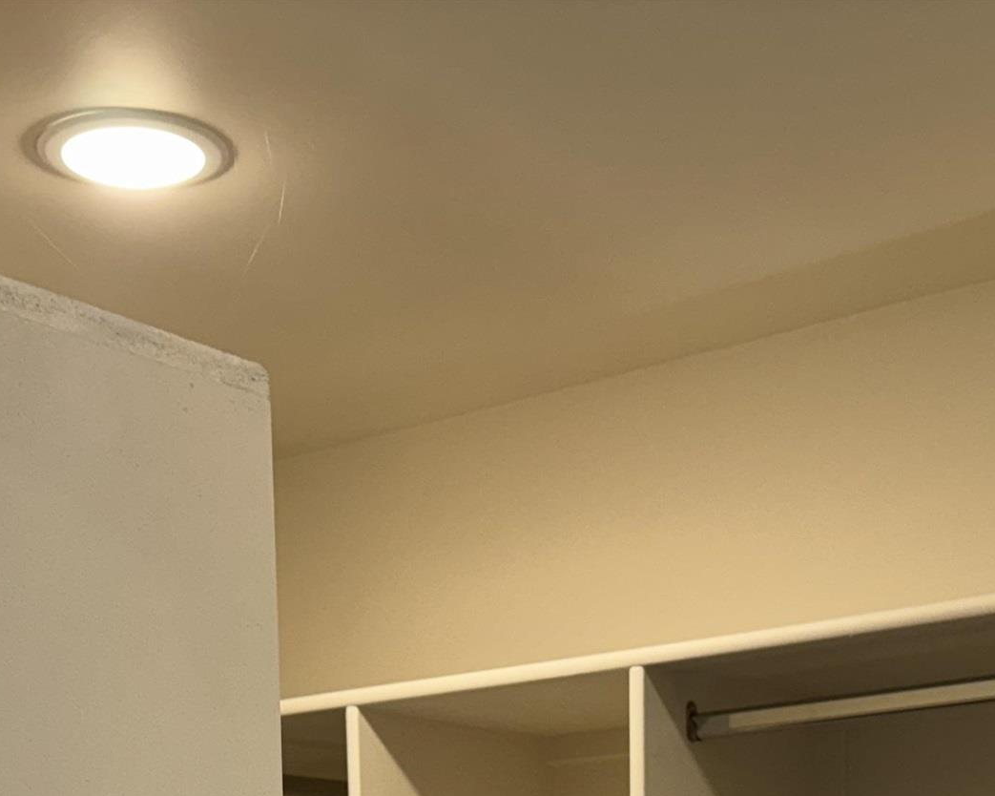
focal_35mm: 69
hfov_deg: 27.5
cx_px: 538
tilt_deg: -2.1
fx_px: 2032
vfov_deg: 19.9
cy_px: 1097
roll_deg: +1.1
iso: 100
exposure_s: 1/120
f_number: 1.78
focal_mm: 6.76
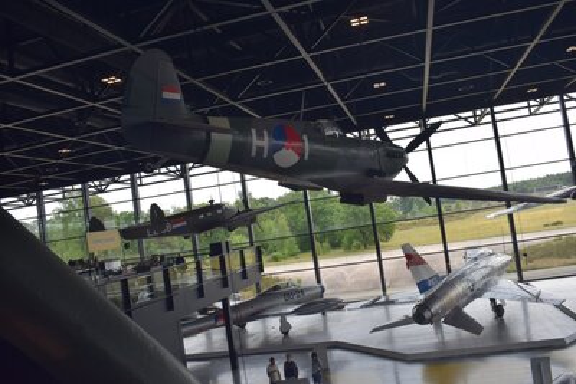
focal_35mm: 32
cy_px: 192
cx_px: 288
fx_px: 504
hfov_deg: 59.5
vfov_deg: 41.7
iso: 400
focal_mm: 21
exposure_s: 1/250
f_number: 8
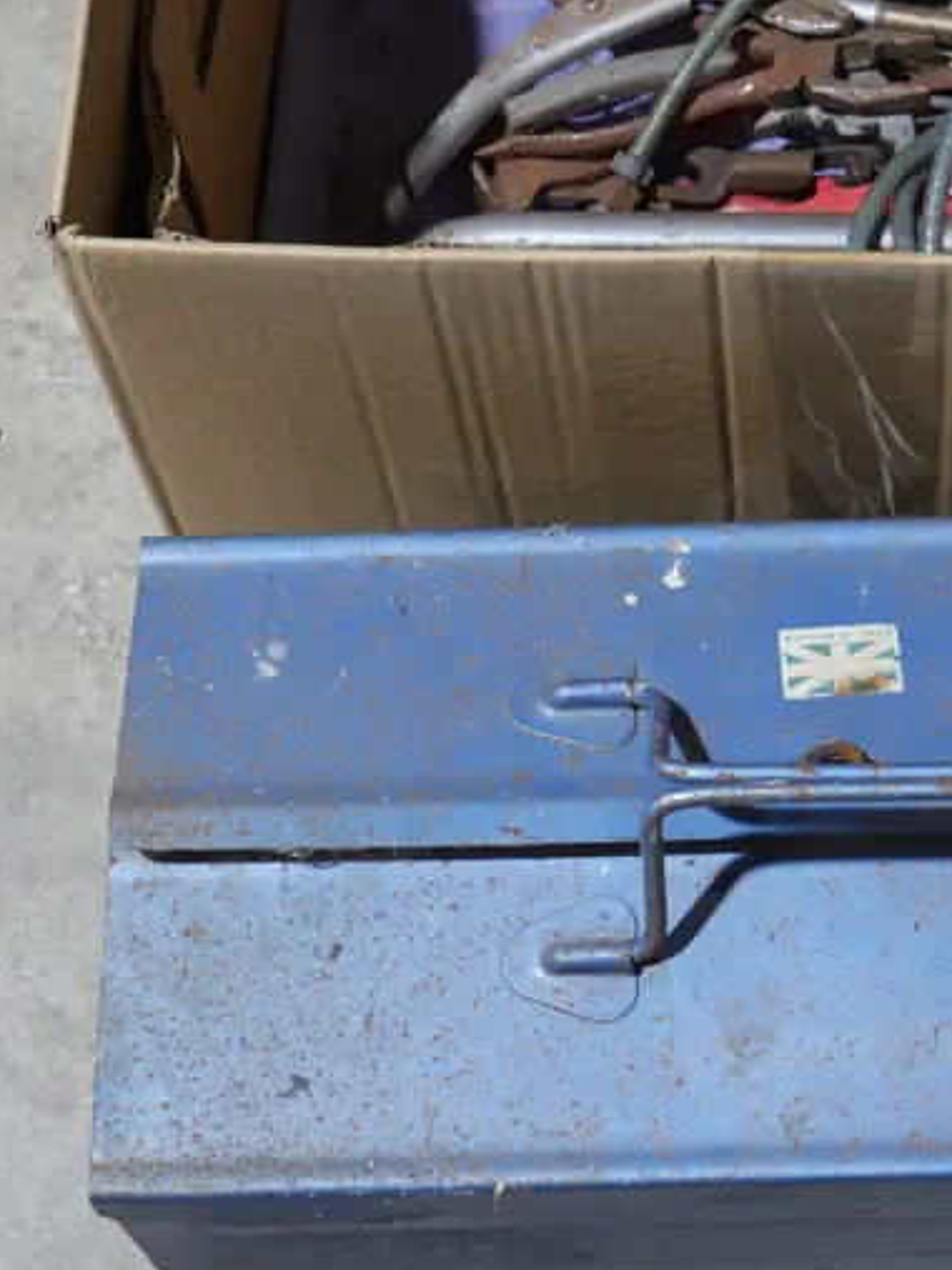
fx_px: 3412
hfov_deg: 15.7
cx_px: 874
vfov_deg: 21.0
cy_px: 437
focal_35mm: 93
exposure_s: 1/60
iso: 640
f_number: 5.1
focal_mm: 23
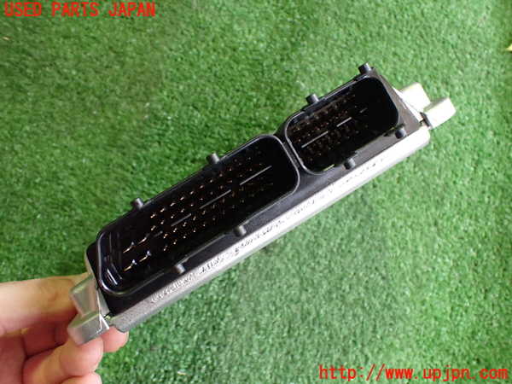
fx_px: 444
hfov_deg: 60.0
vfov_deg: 46.8
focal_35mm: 30
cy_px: 192
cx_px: 256
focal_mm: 5.4
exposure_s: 1/60
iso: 800
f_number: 2.3
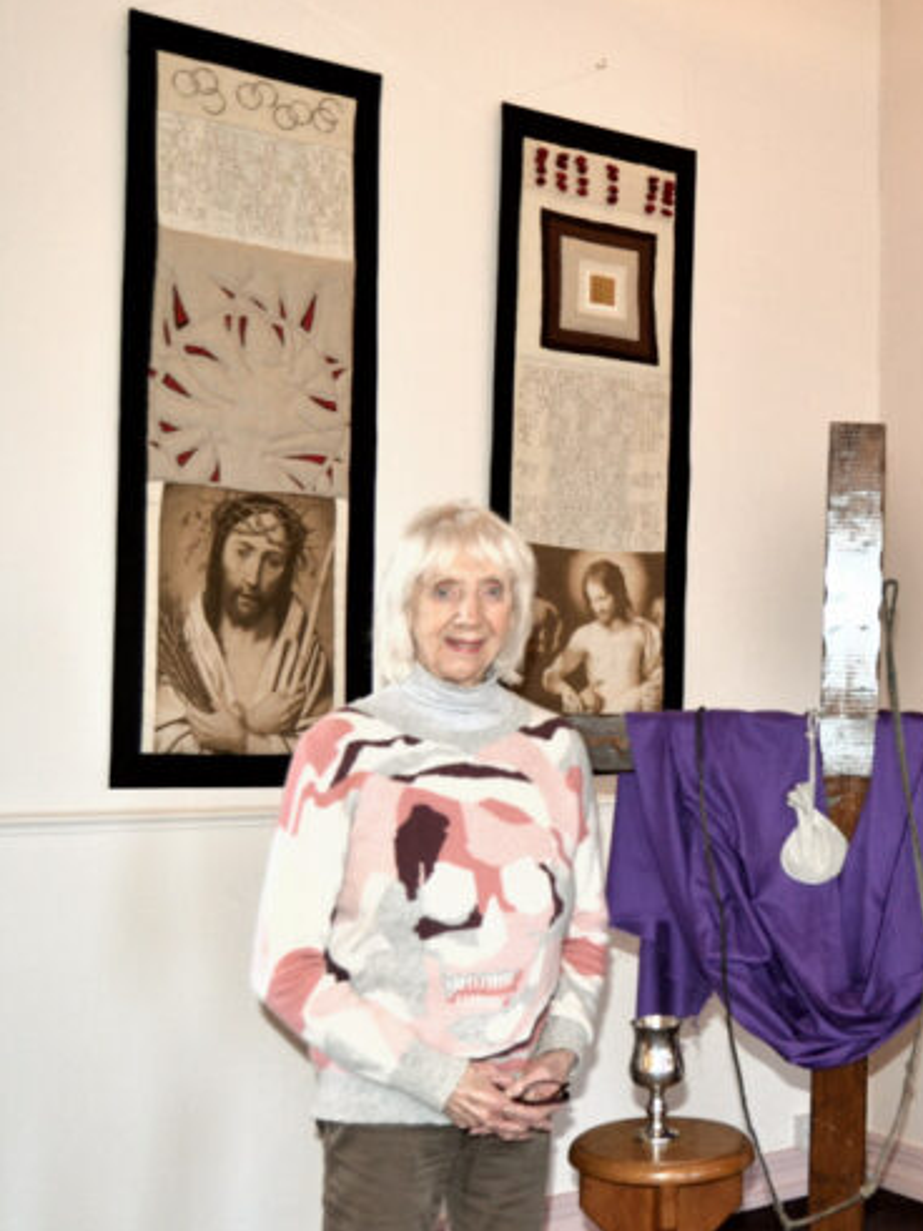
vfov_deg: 43.0
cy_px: 613
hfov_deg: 30.8
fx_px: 1565
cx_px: 898
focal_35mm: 44
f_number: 4.5
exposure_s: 1/60
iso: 640
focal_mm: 20
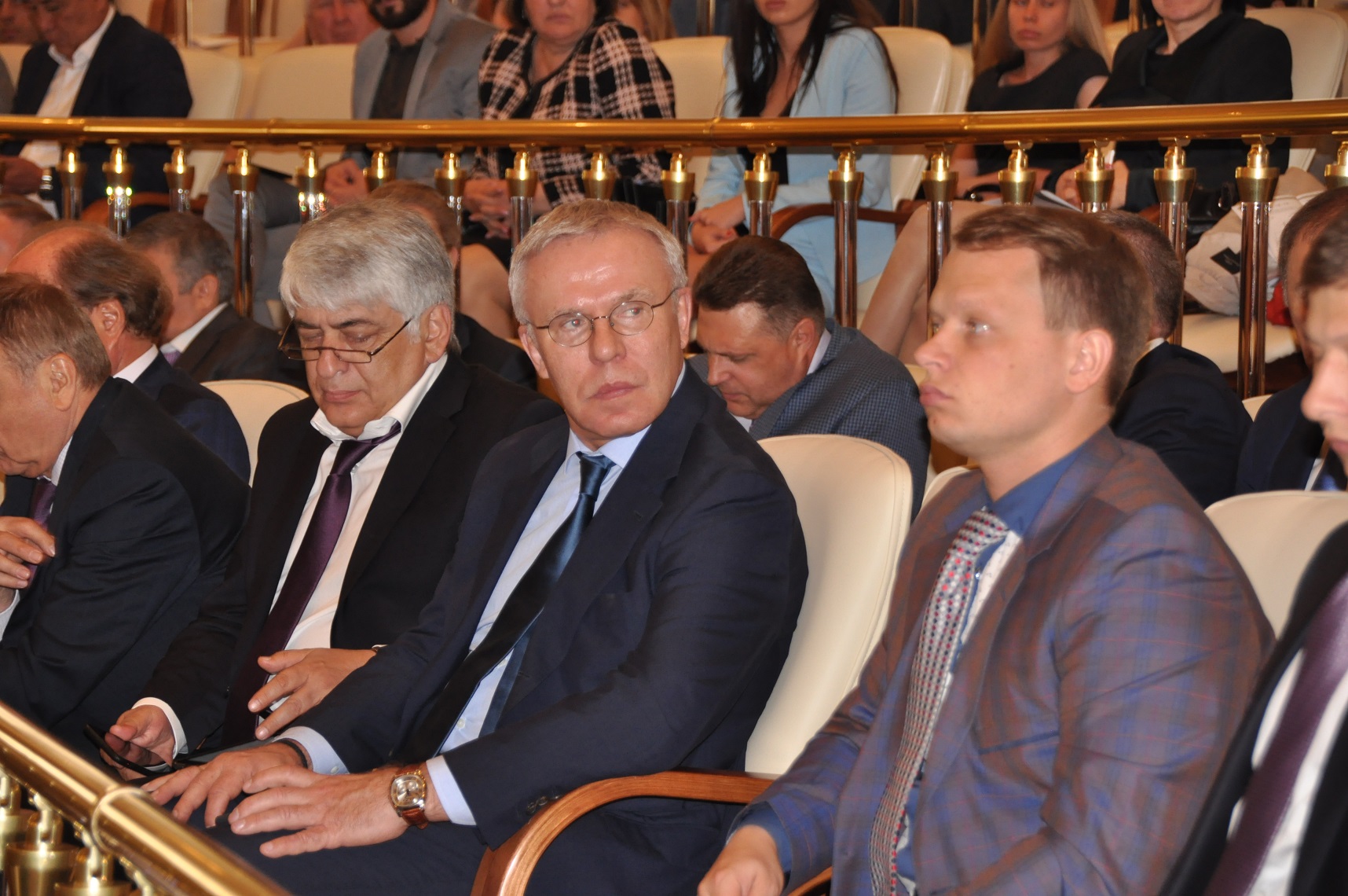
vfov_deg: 10.1
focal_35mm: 135
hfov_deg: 15.2
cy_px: 448
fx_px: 5049
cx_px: 674
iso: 800
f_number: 5.3
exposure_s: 1/60
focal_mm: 90
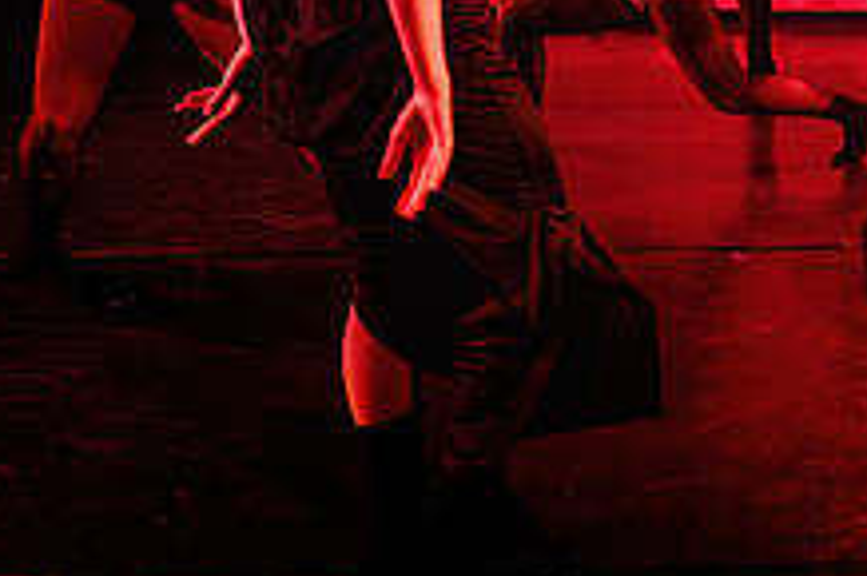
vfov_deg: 21.0
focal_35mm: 64
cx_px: 1066
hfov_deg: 27.3
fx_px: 1540
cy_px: 121
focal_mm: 24
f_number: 2.8
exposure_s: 1/300
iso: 5000
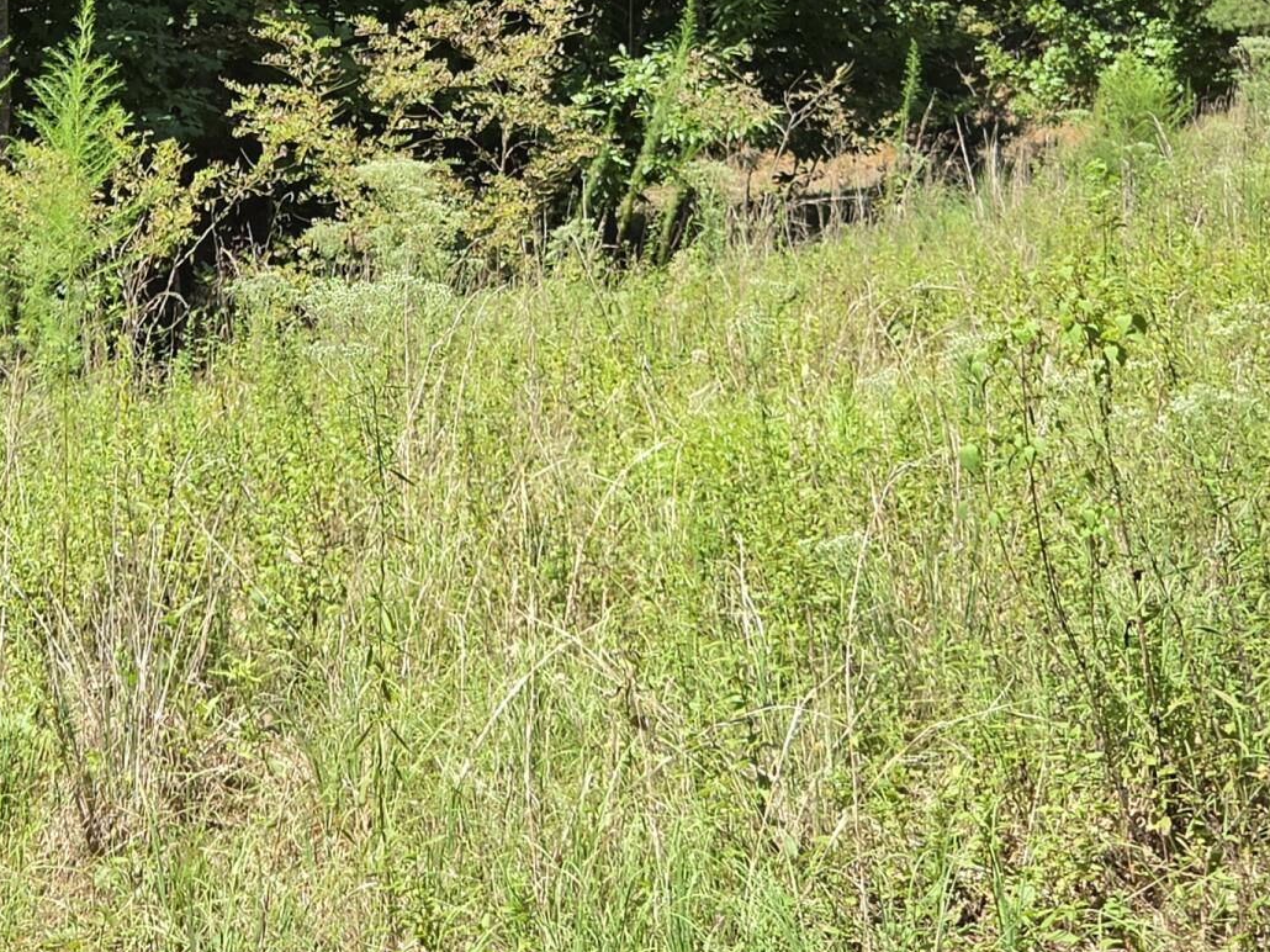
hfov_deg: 28.7
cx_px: 380
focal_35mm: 67
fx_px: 2458
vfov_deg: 21.5
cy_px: 113
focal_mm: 5.4
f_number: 1.8
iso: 80
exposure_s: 1/1433
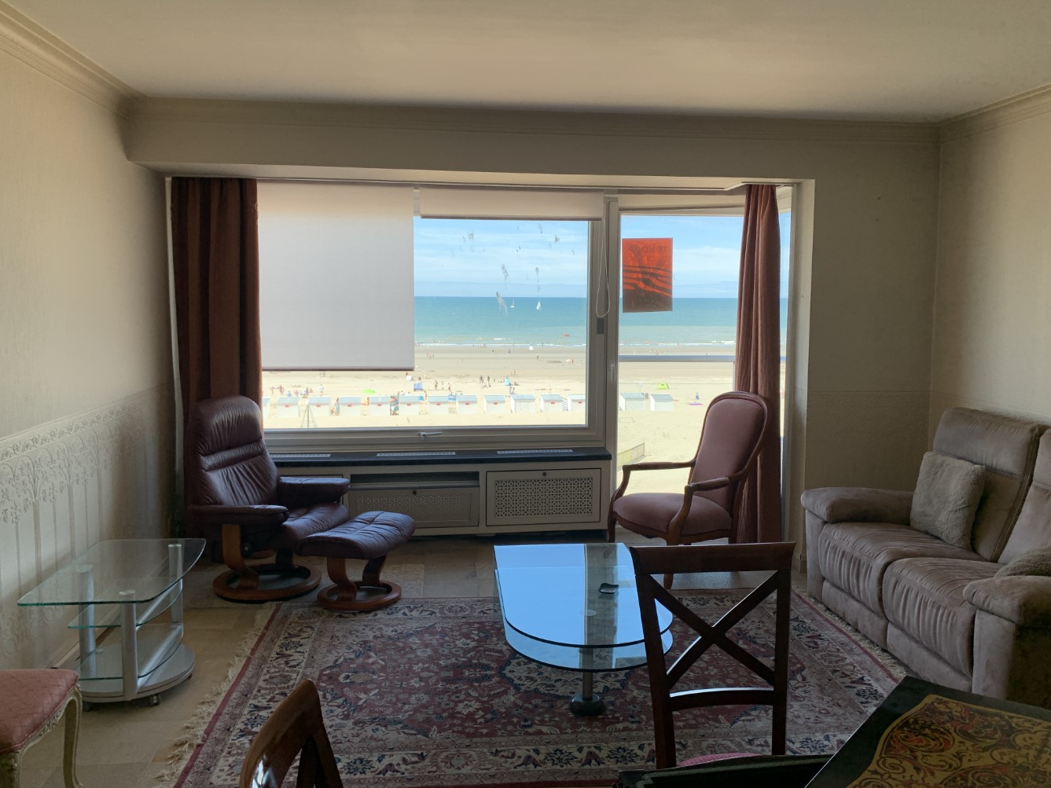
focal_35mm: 28
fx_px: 850
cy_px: 371
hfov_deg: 63.4
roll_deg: -0.5
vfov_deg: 49.7
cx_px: 542
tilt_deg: -5.1
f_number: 1.8
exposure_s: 1/315
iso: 25
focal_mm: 4.25
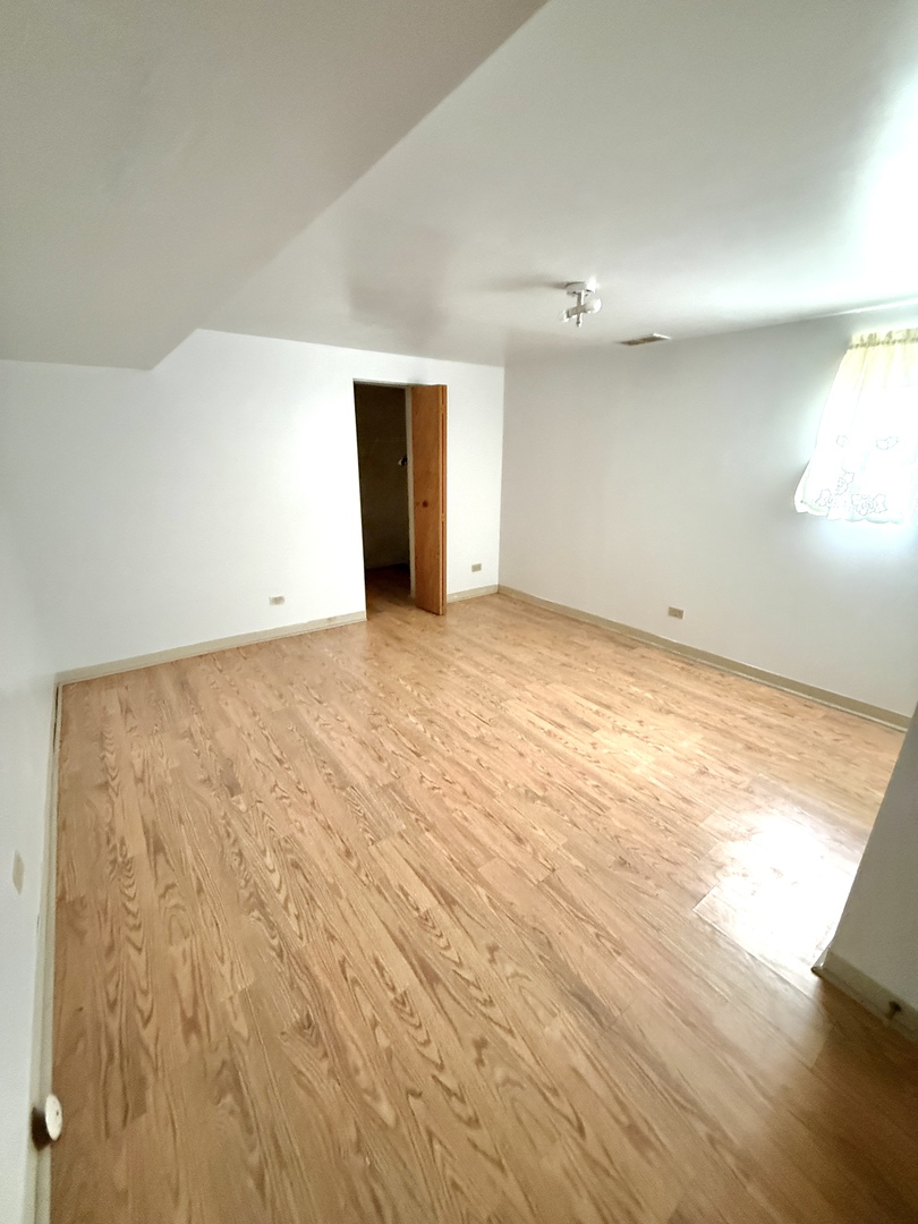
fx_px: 495
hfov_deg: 85.7
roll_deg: -0.8
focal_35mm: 14
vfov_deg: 102.1
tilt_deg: -18.8
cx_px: 459
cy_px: 612
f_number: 2.2
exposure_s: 1/40
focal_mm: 2.22
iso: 1000
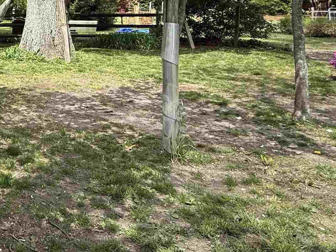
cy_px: 33
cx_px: -39
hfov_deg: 38.2
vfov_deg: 34.3
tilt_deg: -1.4
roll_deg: -0.7
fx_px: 388
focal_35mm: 40
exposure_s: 1/494
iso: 50
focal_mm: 2.22
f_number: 2.2
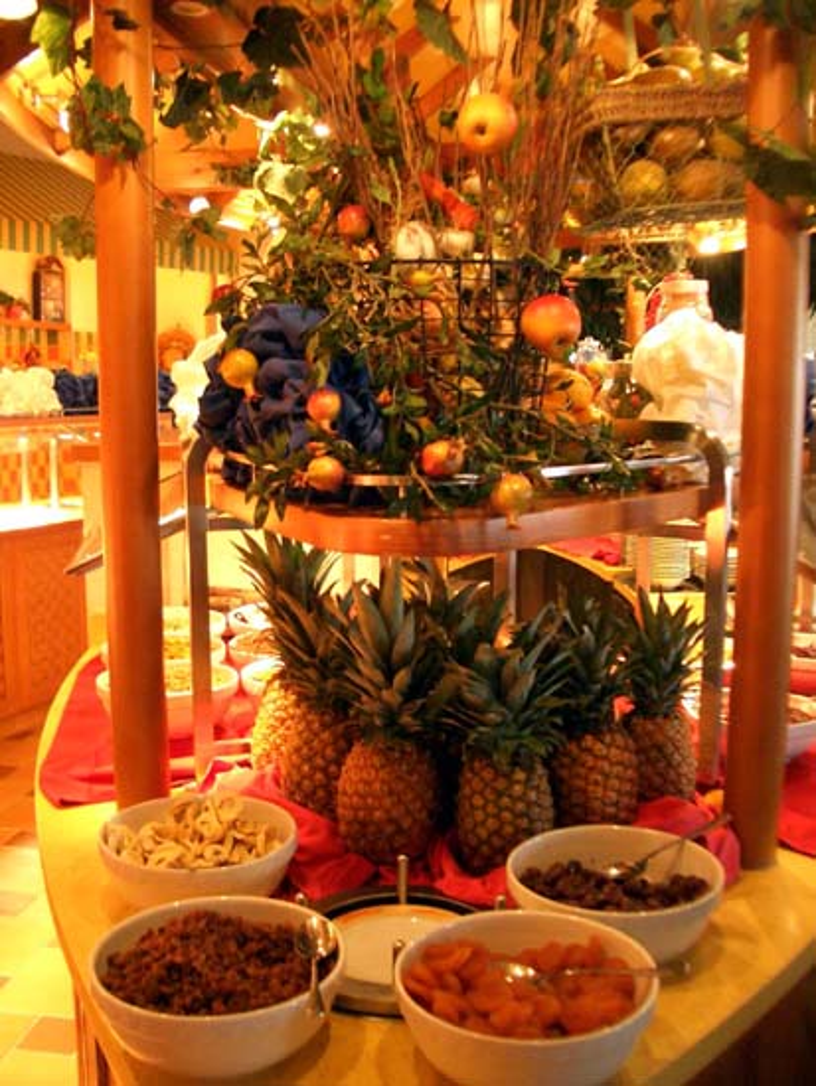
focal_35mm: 35
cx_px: 408
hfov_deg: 40.7
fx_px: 1099
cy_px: 543
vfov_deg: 52.6
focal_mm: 5.8
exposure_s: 1/15
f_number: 2.6
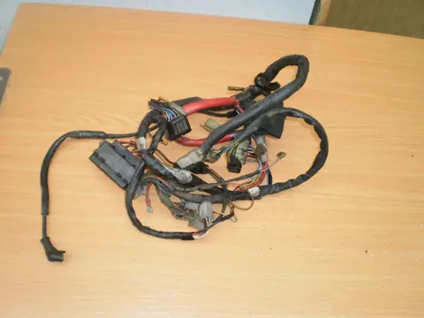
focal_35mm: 36
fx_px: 441
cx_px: 212
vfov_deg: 39.7
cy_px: 159
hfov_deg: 51.4
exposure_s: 1/30
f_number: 3.1
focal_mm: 6.3
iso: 125
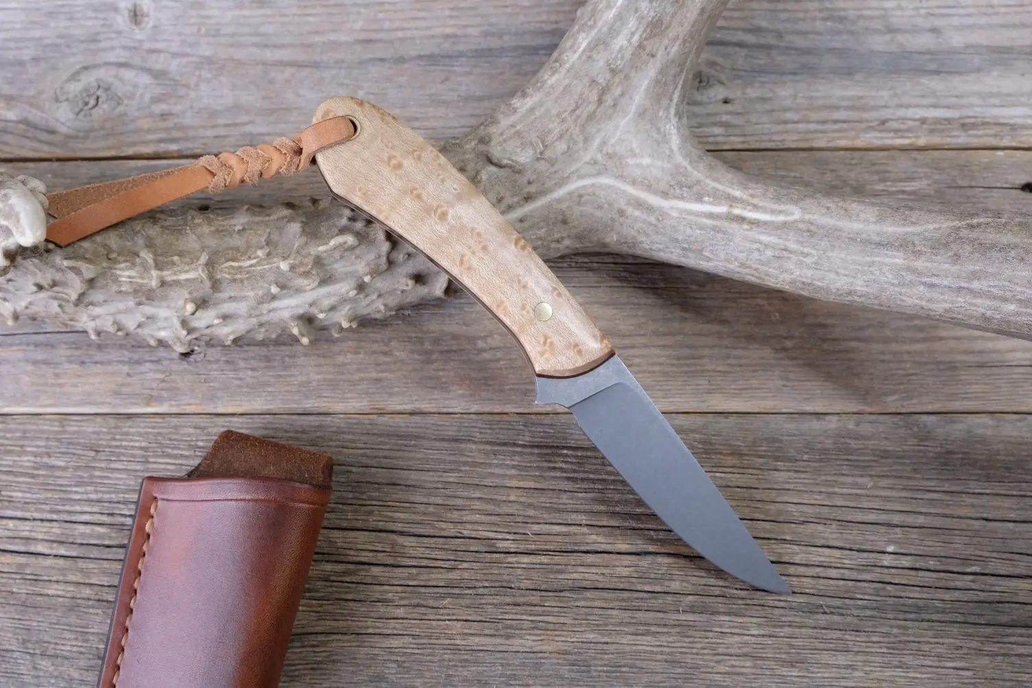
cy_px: 344
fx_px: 889
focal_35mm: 31
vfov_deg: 42.3
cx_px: 516
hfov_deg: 60.3
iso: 800
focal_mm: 20.5
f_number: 9
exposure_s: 1/38
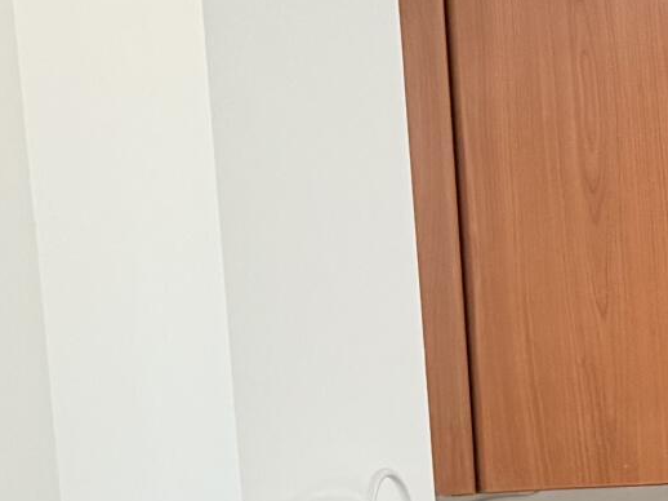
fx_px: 2681
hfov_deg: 11.0
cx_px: 1787
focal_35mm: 139
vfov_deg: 10.3
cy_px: 723
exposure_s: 1/60
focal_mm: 6.76
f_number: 1.78
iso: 320
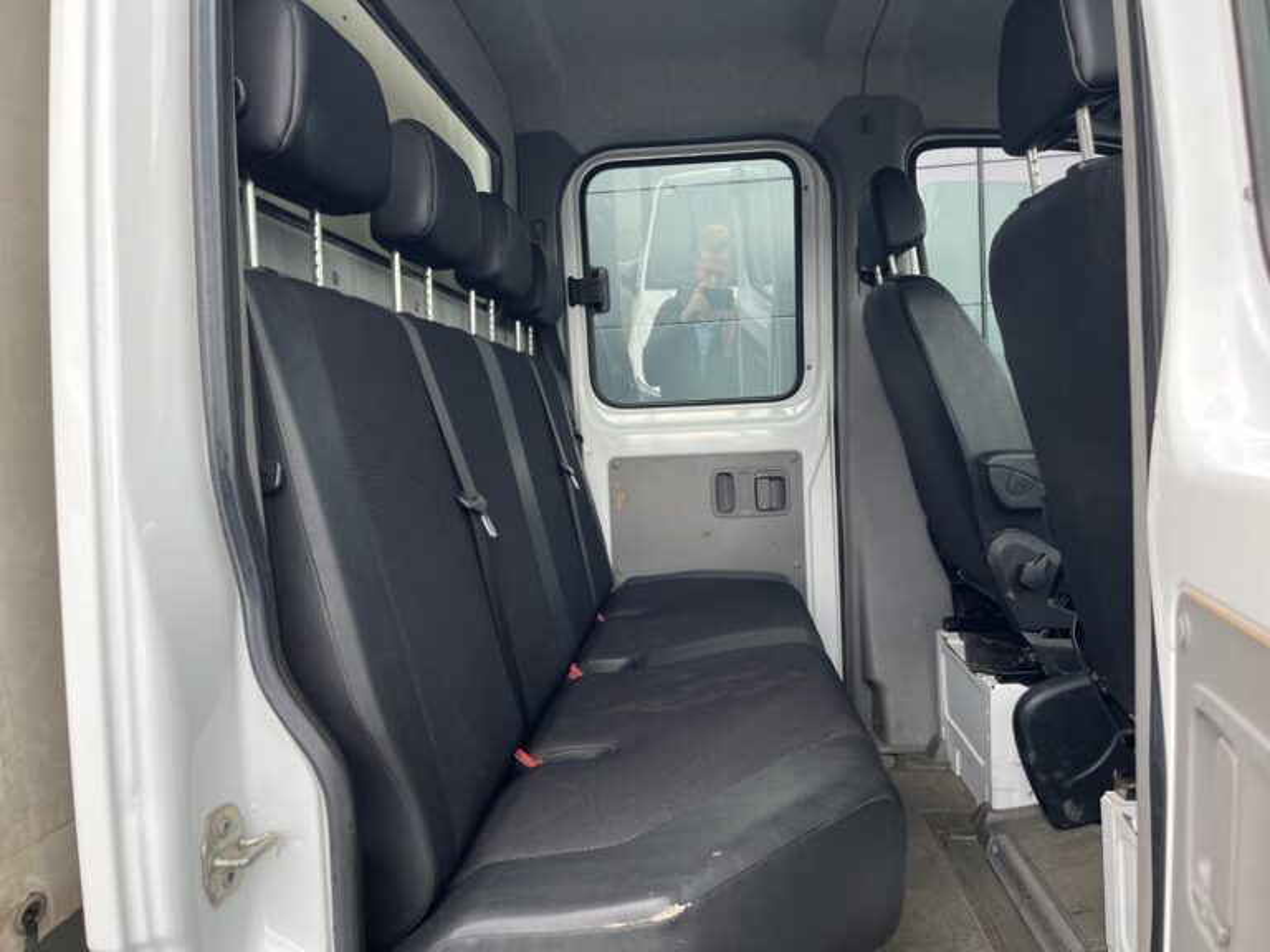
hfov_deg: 67.3
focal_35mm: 26
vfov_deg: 53.1
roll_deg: +3.1
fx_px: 954
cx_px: 635
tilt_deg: -3.1
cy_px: 476
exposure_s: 1/121
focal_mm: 5.1
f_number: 1.6
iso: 80
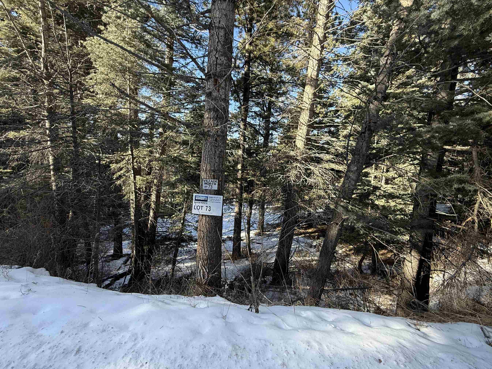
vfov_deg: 78.0
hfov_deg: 94.5
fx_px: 227
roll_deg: -3.1
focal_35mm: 16
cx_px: 249
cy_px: 172
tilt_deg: -2.0
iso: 64
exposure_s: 1/215
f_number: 2.2
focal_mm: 2.22
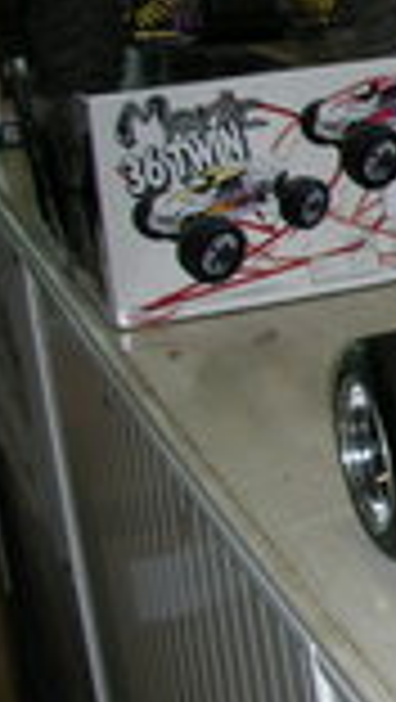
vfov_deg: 21.7
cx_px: 860
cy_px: 274
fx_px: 1825
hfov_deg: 11.0
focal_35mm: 98
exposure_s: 1/60.1
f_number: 3
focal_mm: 5.8
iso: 60
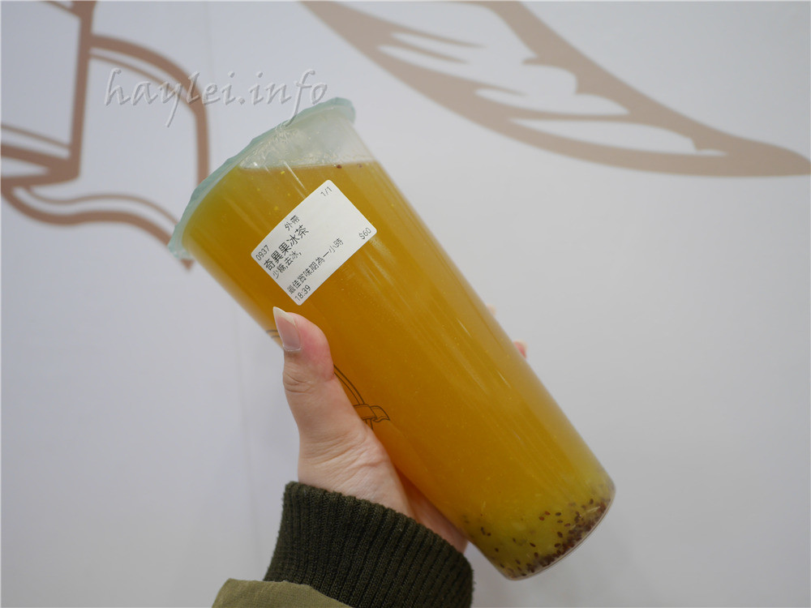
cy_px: 304
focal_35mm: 30
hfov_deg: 60.0
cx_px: 406
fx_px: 703
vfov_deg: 46.8
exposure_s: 1/100
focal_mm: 15
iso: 200
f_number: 1.8
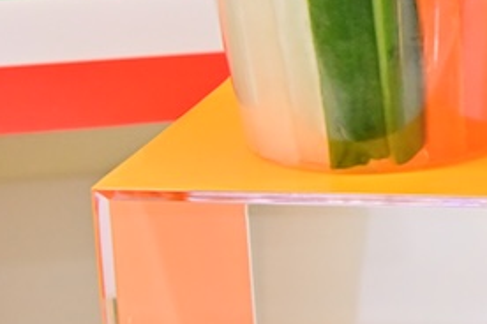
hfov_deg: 9.2
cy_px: 112
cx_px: 748
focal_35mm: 217
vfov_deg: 6.3
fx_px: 2935
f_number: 7.1
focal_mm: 60
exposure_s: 1/250
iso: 4000
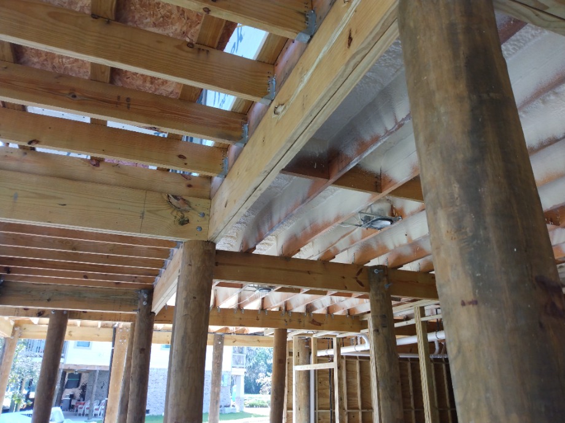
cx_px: 282
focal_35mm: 20
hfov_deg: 81.7
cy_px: 212
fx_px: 326
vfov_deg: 66.0
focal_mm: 3.54
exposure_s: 1/130
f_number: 2
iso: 100
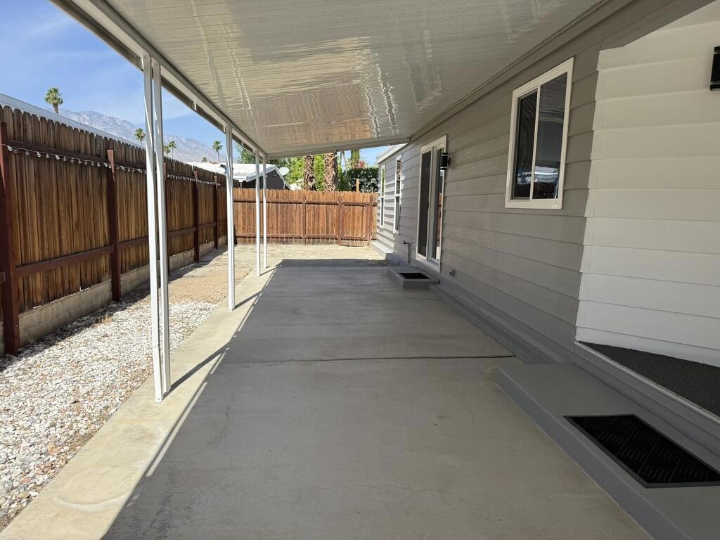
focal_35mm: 24
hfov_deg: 71.6
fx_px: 499
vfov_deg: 56.8
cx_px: 360
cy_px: 270
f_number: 1.78
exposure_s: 1/3145
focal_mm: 6.76
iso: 80
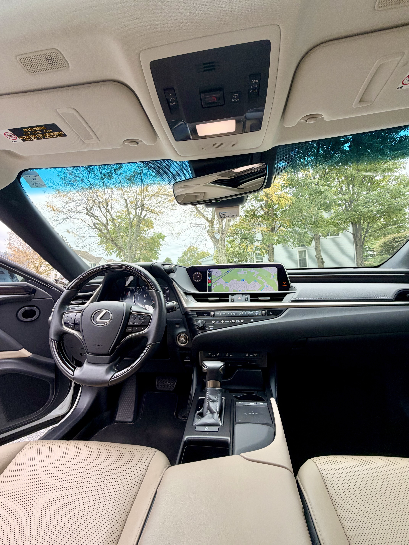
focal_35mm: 14
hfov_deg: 85.7
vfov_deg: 102.1
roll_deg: +3.6
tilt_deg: +2.3
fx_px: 221
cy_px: 272
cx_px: 204
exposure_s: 1/121
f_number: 2.2
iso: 64
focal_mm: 2.22
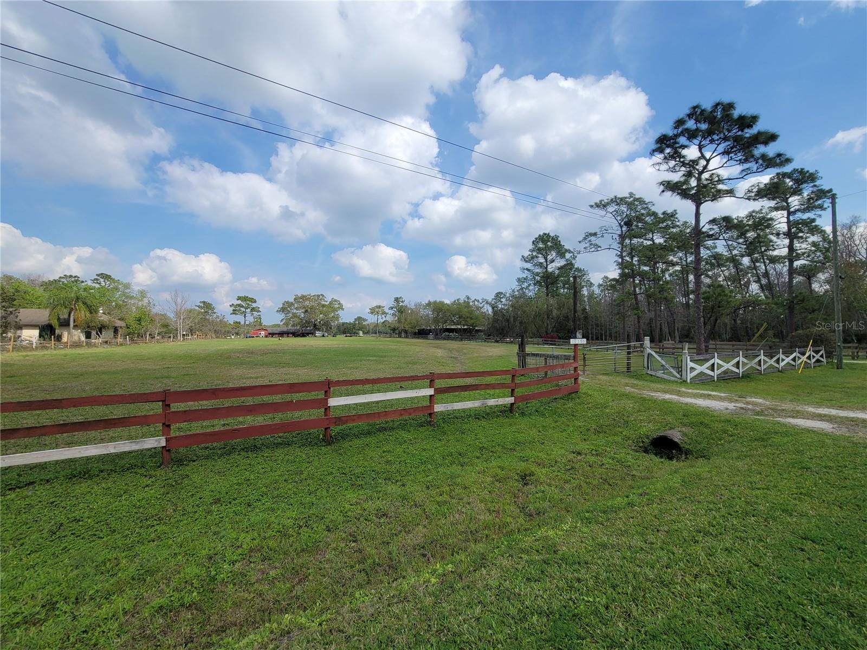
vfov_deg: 89.9
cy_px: 325
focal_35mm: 13
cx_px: 434
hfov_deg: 106.2
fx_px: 326
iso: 64
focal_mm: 2.2
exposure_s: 1/2005
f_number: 2.2
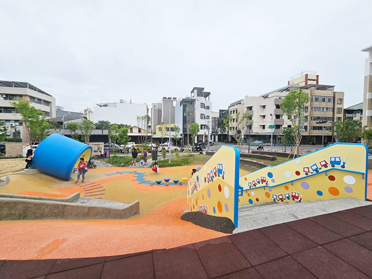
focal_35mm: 13
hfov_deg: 106.2
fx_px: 140
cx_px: 186
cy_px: 140
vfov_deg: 89.9
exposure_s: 1/1879
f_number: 2.2
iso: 50
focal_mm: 2.2
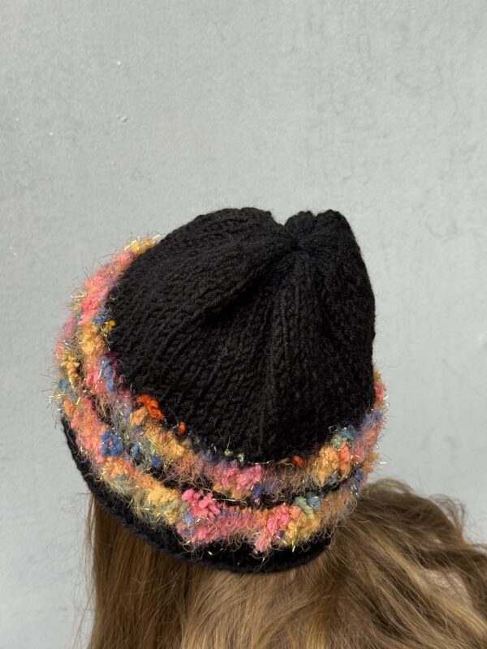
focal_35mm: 48
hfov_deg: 30.3
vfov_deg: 39.7
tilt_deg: -24.7
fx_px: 900
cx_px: 244
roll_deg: +2.4
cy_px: 324
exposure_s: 1/142
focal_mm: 6.76
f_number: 1.78
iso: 64
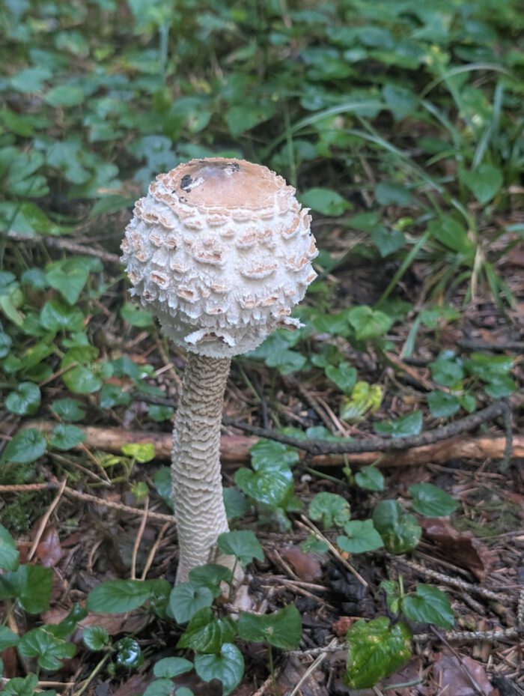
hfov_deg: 29.8
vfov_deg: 38.8
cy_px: 348
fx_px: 986
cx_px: 262
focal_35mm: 49
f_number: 1.68
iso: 503
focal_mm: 6.9
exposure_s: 1/222
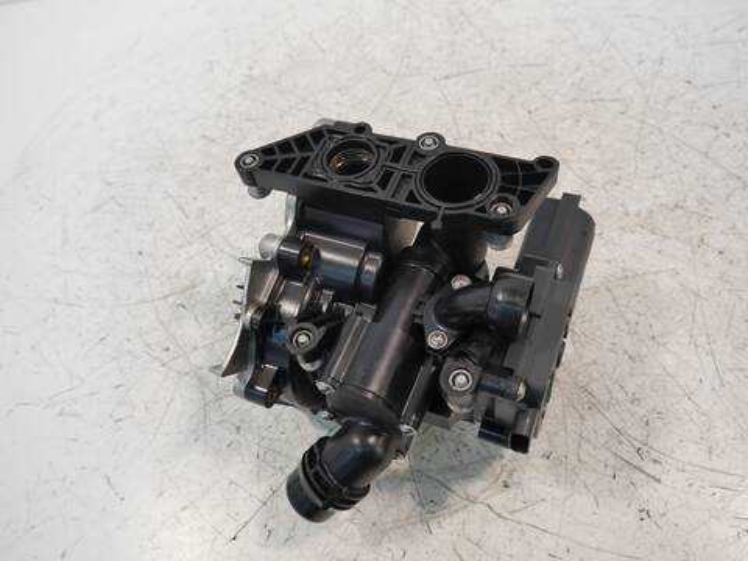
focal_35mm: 28
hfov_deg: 63.4
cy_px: 280
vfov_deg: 49.7
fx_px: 605
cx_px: 374
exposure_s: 1/125
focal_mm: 14
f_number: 3.5
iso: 800
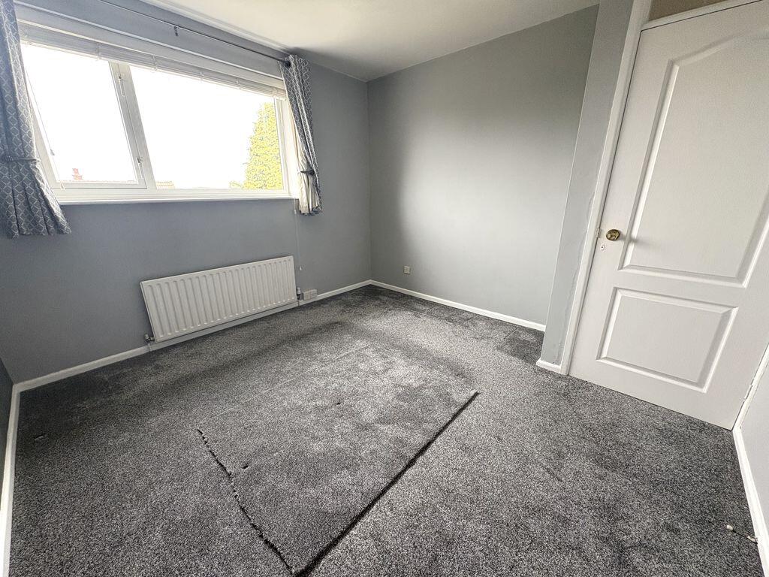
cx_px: 384
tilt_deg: -17.8
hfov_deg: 102.1
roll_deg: +0.8
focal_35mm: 14
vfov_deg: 85.7
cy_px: 288
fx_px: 311
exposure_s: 1/72
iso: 250
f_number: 2.2
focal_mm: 2.22
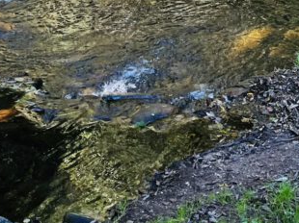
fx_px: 742
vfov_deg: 15.6
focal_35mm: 86
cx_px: 263
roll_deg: +0.6
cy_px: -124
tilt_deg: -10.1
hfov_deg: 22.3
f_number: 1.6
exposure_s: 1/122
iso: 50
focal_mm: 5.1
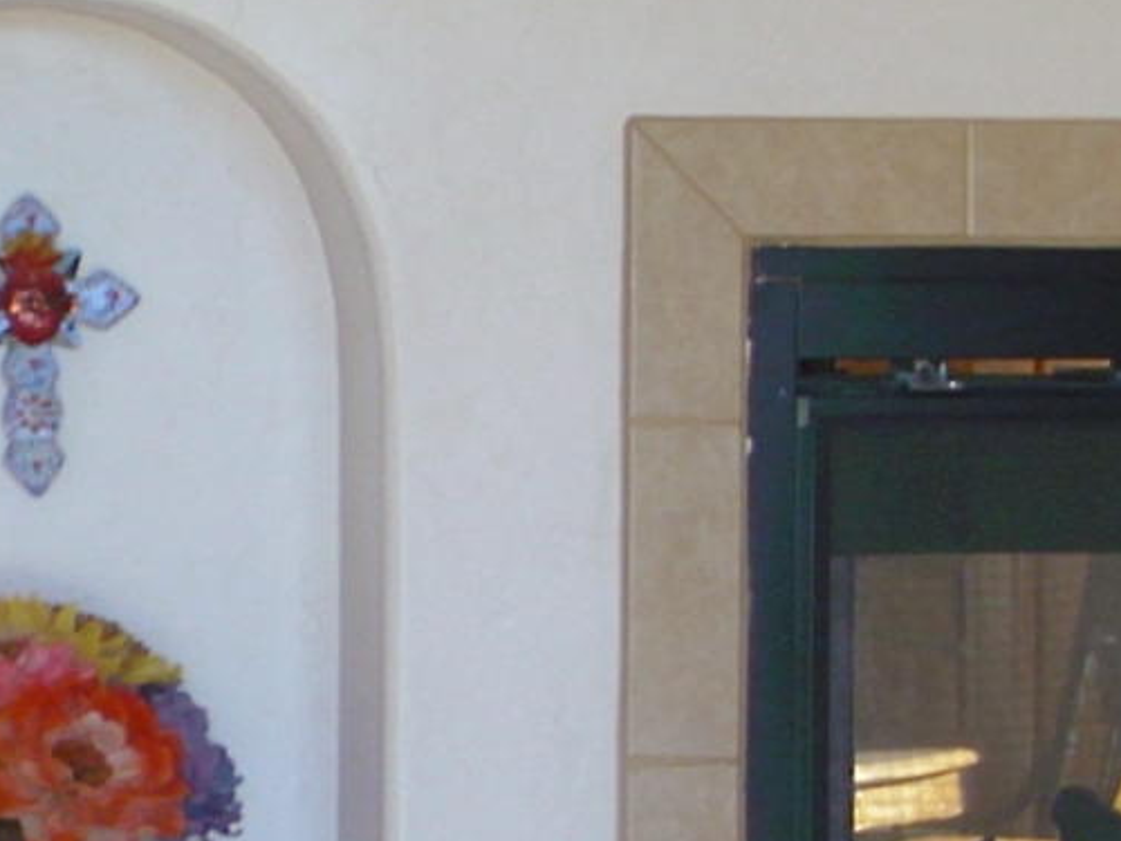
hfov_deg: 8.6
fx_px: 7384
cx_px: 1370
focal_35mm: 228
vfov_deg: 6.5
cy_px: 787
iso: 50
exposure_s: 1/60
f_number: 2.9
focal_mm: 6.3
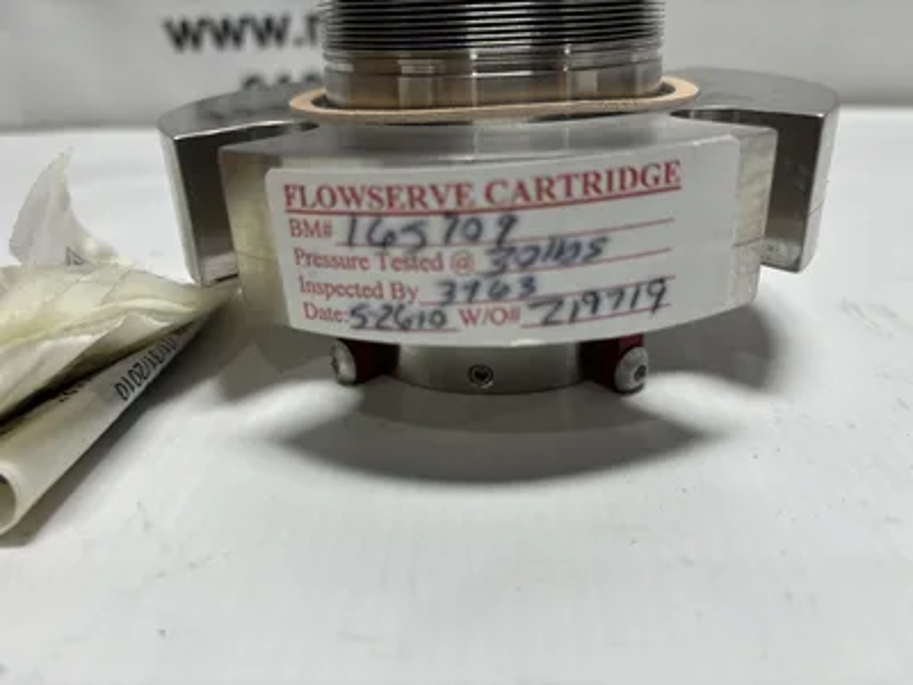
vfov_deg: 53.1
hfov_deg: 67.3
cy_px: 342
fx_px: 686
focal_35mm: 26
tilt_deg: -25.6
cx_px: 456
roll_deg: +2.1
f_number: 1.6
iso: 50
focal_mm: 5.96
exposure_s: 1/403
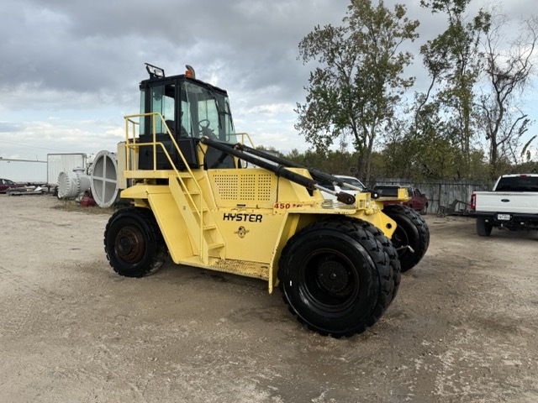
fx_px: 373
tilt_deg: -2.5
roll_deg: -0.4
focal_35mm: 24
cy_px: 202
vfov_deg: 56.8
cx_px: 269
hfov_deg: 71.6
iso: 80
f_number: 1.78
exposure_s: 1/1770
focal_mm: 6.76
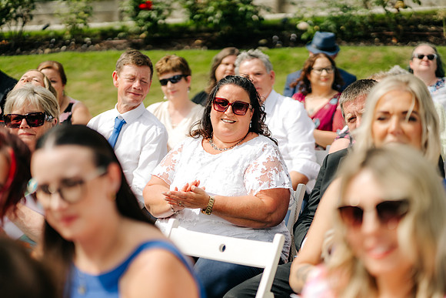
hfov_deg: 23.9
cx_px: 223
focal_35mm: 85
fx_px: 1053
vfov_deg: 16.1
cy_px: 149
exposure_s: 1/5000
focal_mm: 85
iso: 100
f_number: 2
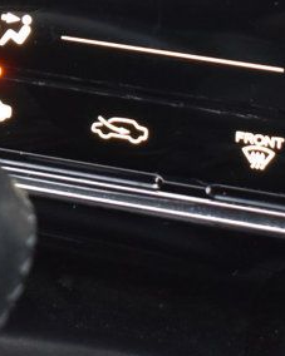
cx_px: -53
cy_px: -16
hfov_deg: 7.6
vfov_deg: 9.4
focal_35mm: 203
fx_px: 2142
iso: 1600
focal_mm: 40
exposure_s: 1/15
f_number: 5.6
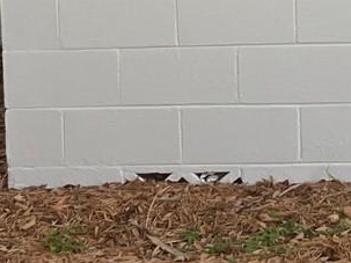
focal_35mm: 148
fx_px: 1500
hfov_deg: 13.2
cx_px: 358
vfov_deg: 9.6
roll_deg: +2.4
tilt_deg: -0.6
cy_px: -176
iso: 32
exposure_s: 1/433
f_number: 1.8
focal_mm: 3.99
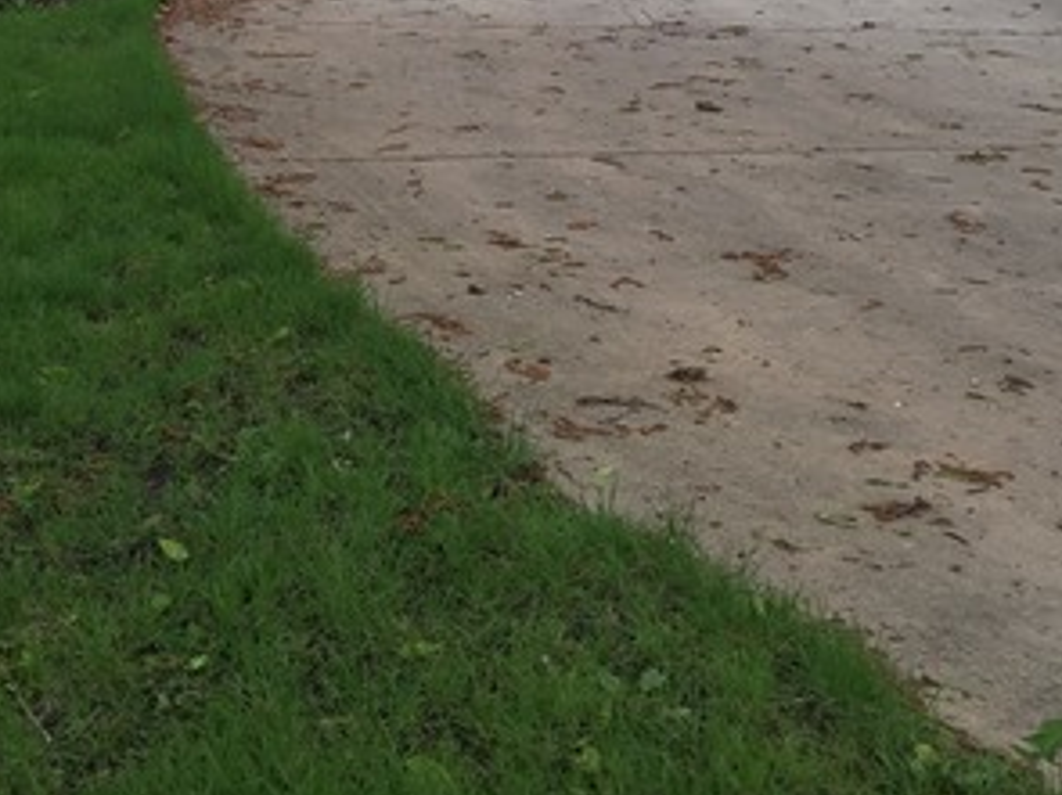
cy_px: -36
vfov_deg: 22.2
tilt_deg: -2.7
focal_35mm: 63
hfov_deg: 30.0
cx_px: 205
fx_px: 1932
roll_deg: +1.9
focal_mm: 4.15
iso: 32
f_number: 2.2
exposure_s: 1/127
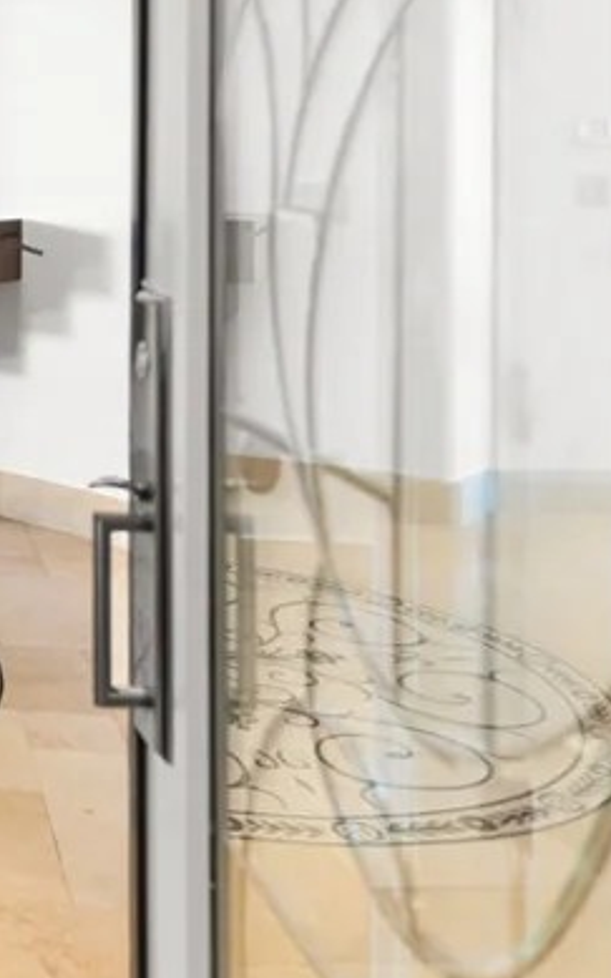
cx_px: -365
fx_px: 1359
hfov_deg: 20.7
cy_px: 170
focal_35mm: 51
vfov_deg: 37.9
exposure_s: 1/50
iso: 400
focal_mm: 19
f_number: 2.8
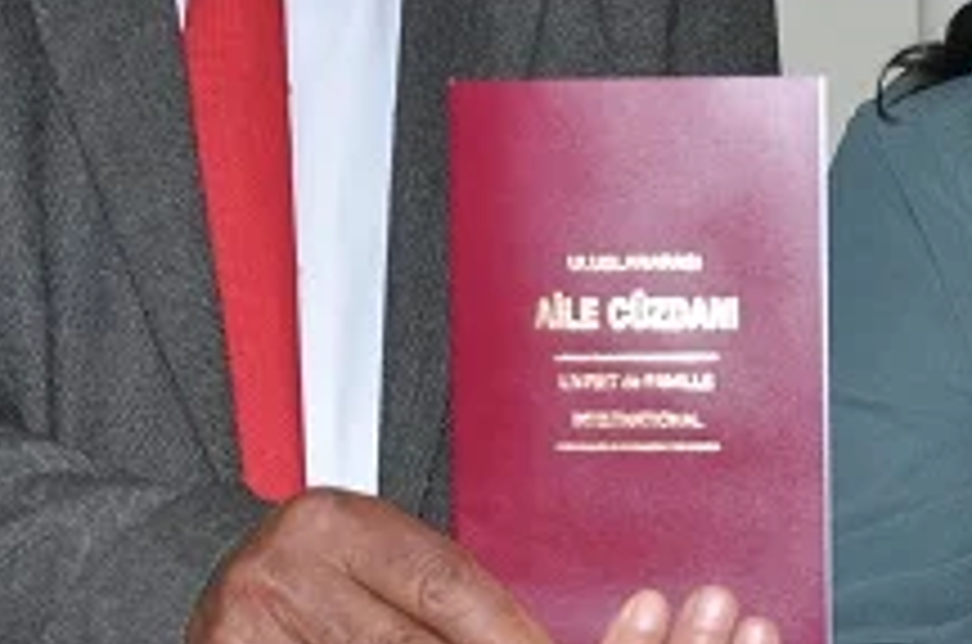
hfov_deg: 22.1
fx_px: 2479
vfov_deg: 14.5
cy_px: -63
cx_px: 680
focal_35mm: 92
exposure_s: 1/60
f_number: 3.8
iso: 800
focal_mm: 22
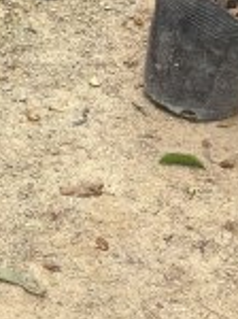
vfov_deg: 11.5
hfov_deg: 8.2
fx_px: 1572
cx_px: -244
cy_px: 241
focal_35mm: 171
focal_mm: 5.75
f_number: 2
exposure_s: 1/124
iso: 50
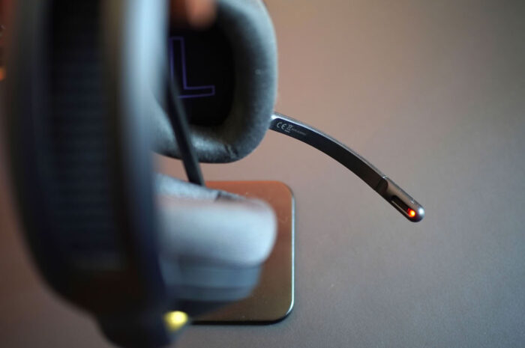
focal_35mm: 38
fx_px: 546
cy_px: 174
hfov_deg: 51.3
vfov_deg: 35.4
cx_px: 262
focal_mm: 25
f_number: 1.7
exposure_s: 1/40
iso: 400
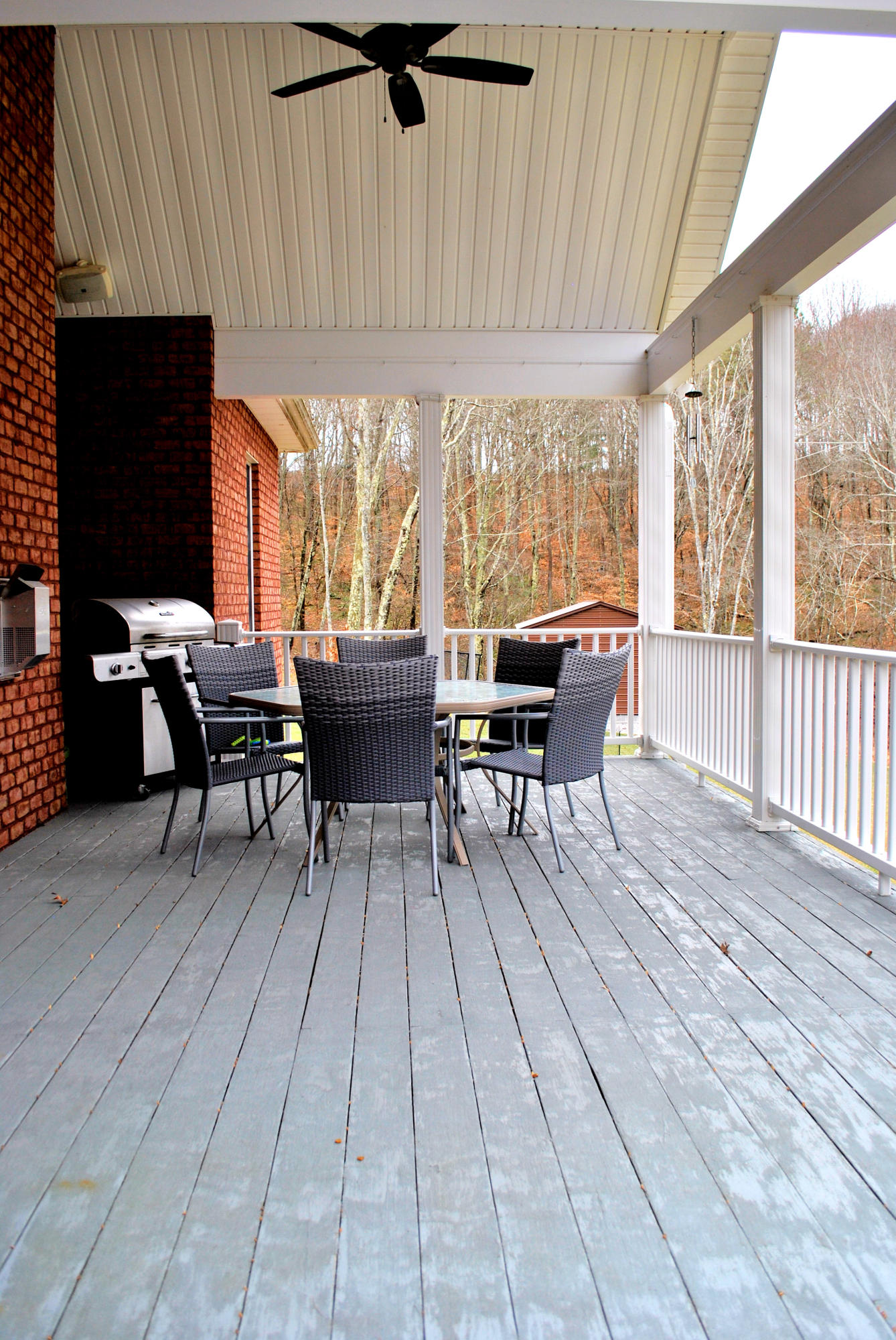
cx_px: 448
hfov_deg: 48.0
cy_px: 670
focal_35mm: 27
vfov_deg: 67.3
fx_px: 1005
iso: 125
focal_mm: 18
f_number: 5.6
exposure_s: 1/125
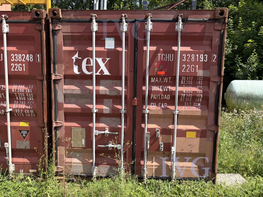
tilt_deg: -6.9
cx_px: 132
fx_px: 198
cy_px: 98
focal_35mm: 26
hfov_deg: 67.3
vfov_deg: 53.1
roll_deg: -0.5
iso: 50
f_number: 1.6
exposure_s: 1/1393
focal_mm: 5.96
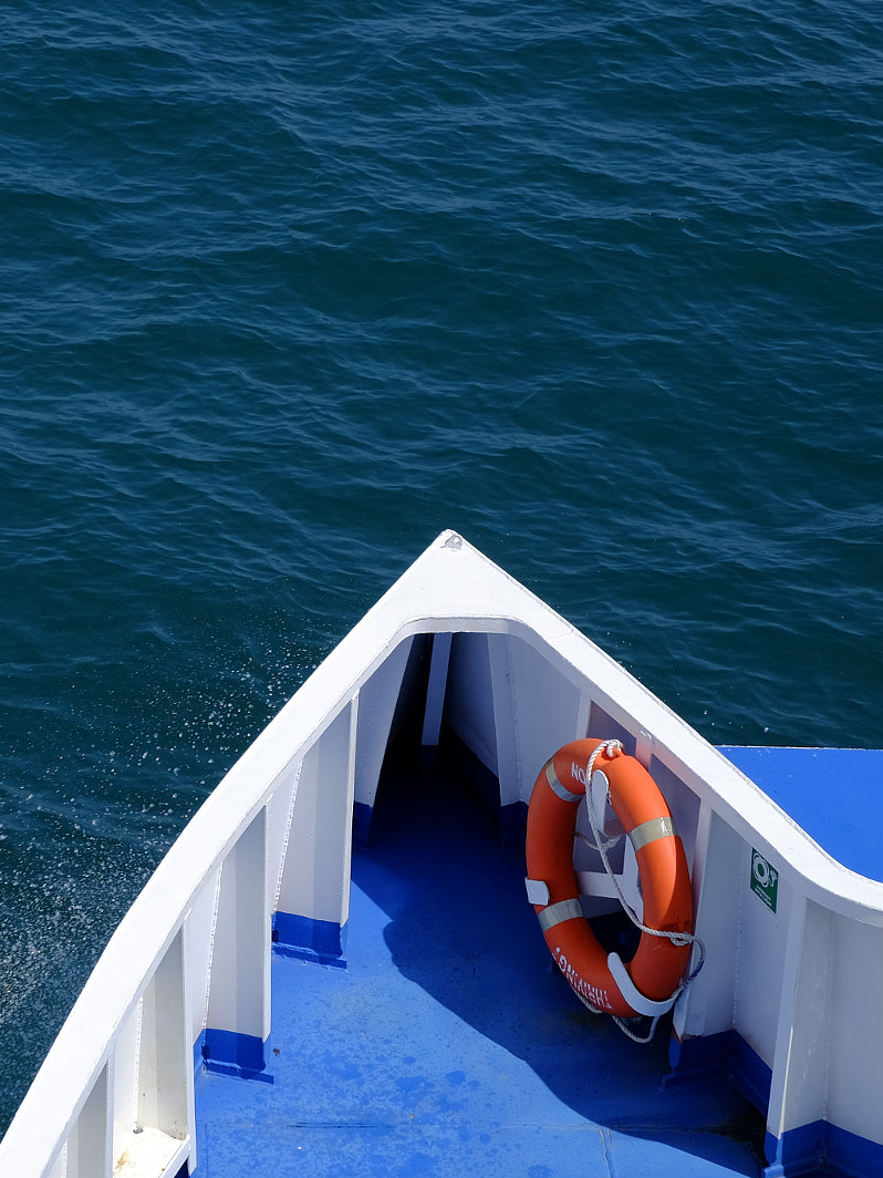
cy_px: 589
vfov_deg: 16.4
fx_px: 4081
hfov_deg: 12.3
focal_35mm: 120
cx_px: 167
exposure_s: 1/640
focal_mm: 55
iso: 200
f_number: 8
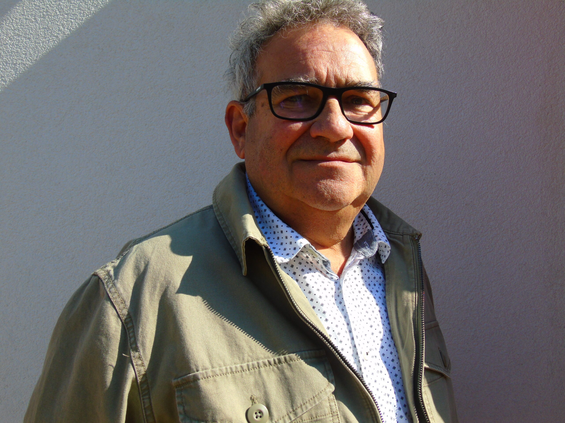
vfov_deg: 48.2
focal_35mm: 29
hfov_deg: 61.7
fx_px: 473
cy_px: 212
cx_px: 282
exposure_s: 1/500
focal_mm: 5.2
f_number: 3.6
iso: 80
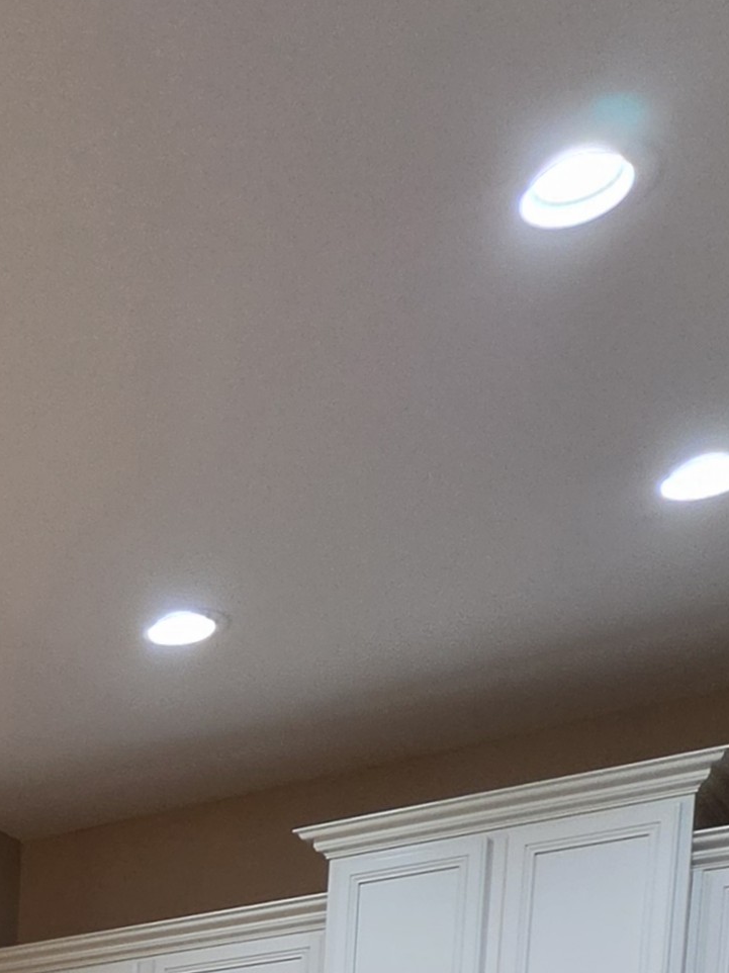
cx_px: -396
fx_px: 1461
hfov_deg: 22.4
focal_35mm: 52
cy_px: 1543
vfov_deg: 25.2
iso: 160
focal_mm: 2.2
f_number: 1.9
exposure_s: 1/120
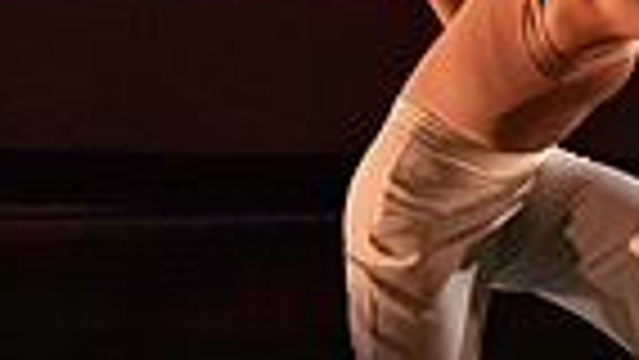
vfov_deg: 0.9
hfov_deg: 1.6
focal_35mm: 1375
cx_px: 975
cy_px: -102
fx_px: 23306
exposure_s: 1/400
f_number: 5.6
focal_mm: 232
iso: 25600
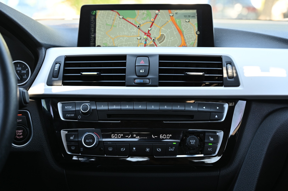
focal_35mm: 55
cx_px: 144
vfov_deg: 24.6
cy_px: 96
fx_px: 440
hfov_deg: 36.3
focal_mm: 55
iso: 500
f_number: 4
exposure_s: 1/125
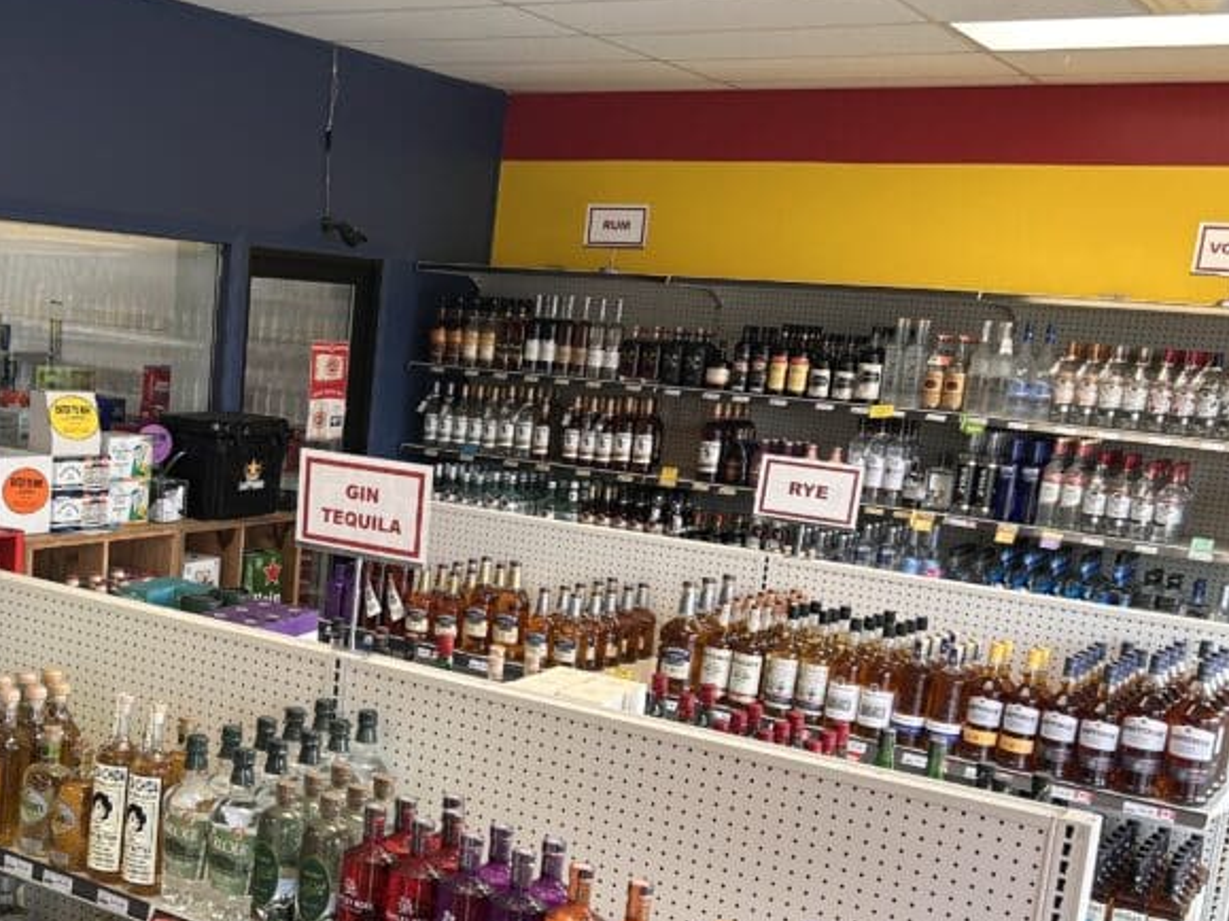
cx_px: 282
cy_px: 581
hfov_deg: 39.9
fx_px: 1633
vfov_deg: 31.4
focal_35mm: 46
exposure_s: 1/120
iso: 64
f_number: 1.5
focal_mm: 5.7
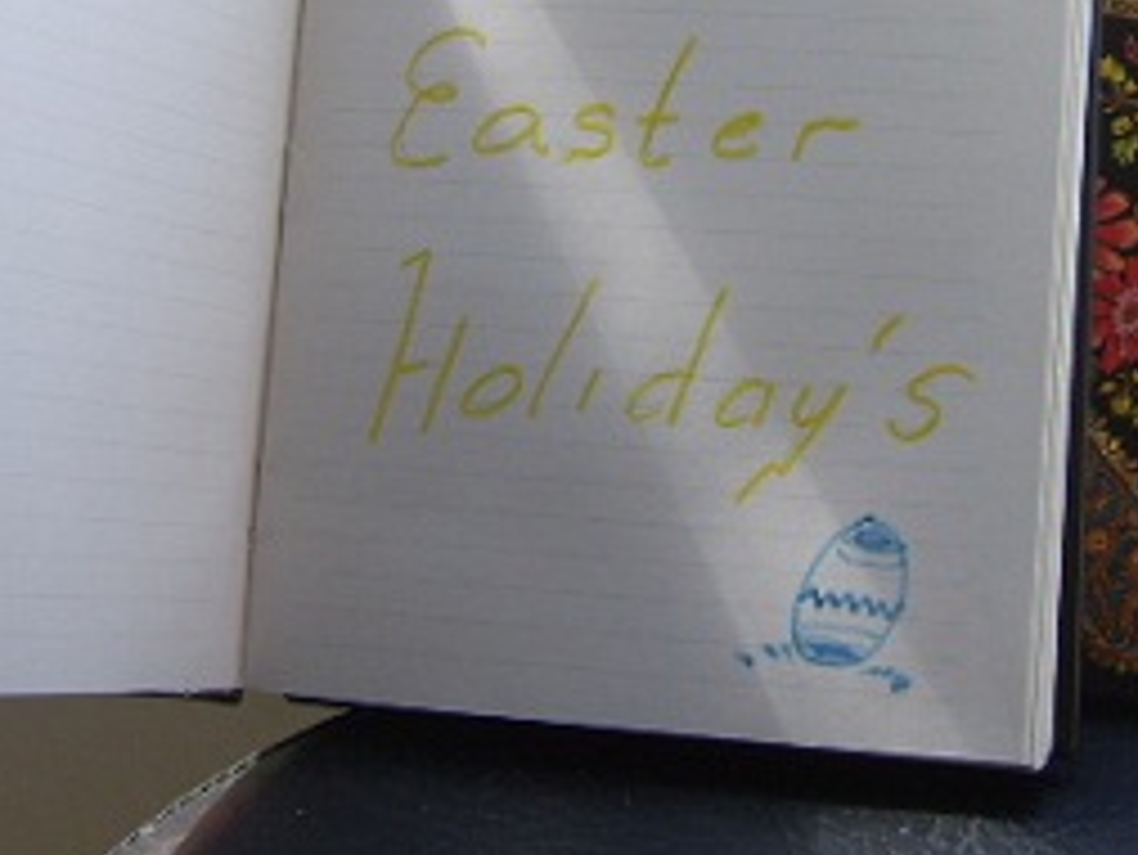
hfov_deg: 24.1
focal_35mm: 81
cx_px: 670
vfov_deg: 18.0
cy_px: 97
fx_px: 2664
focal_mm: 7.8
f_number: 3.5
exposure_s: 1/80
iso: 50
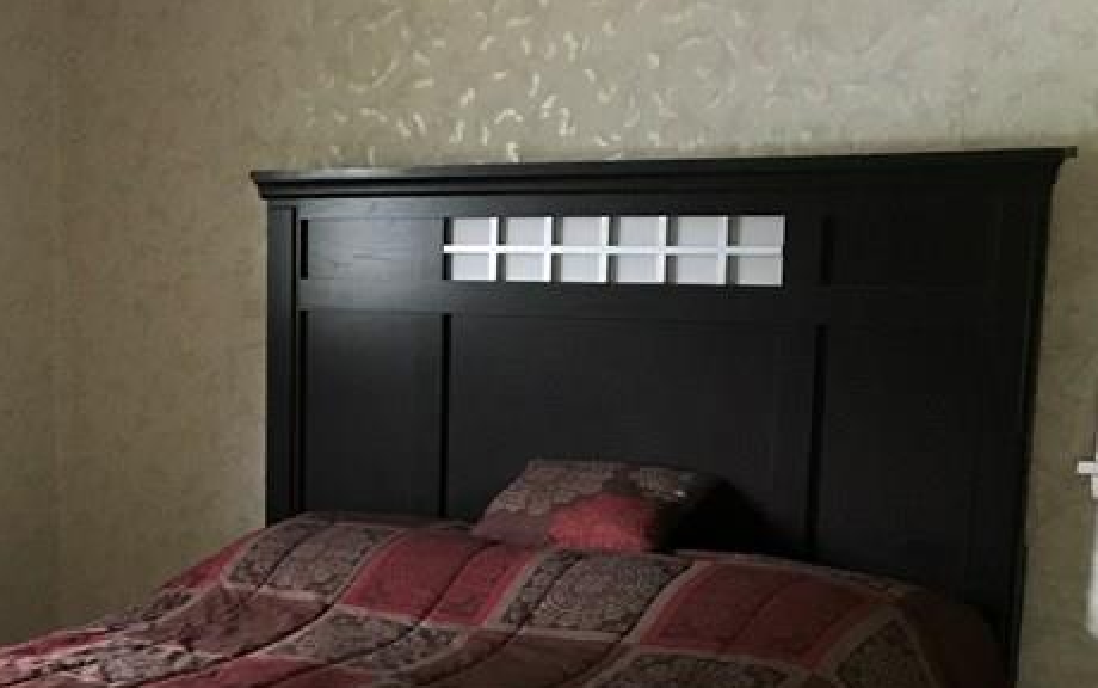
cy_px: 604
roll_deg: +1.9
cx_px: -48
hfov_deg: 28.7
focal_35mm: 66
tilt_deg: -10.8
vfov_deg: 19.4
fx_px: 1976
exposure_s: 1/15
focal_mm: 3.99
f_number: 1.8
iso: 100
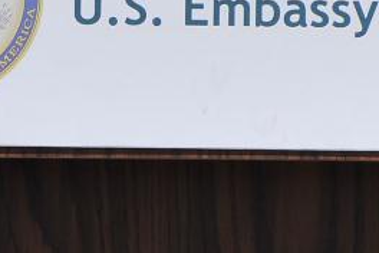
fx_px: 11948
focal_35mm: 1135
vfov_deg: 1.2
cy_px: -83
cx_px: 225
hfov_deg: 1.8
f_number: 5.6
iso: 200
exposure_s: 1/1250
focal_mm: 200
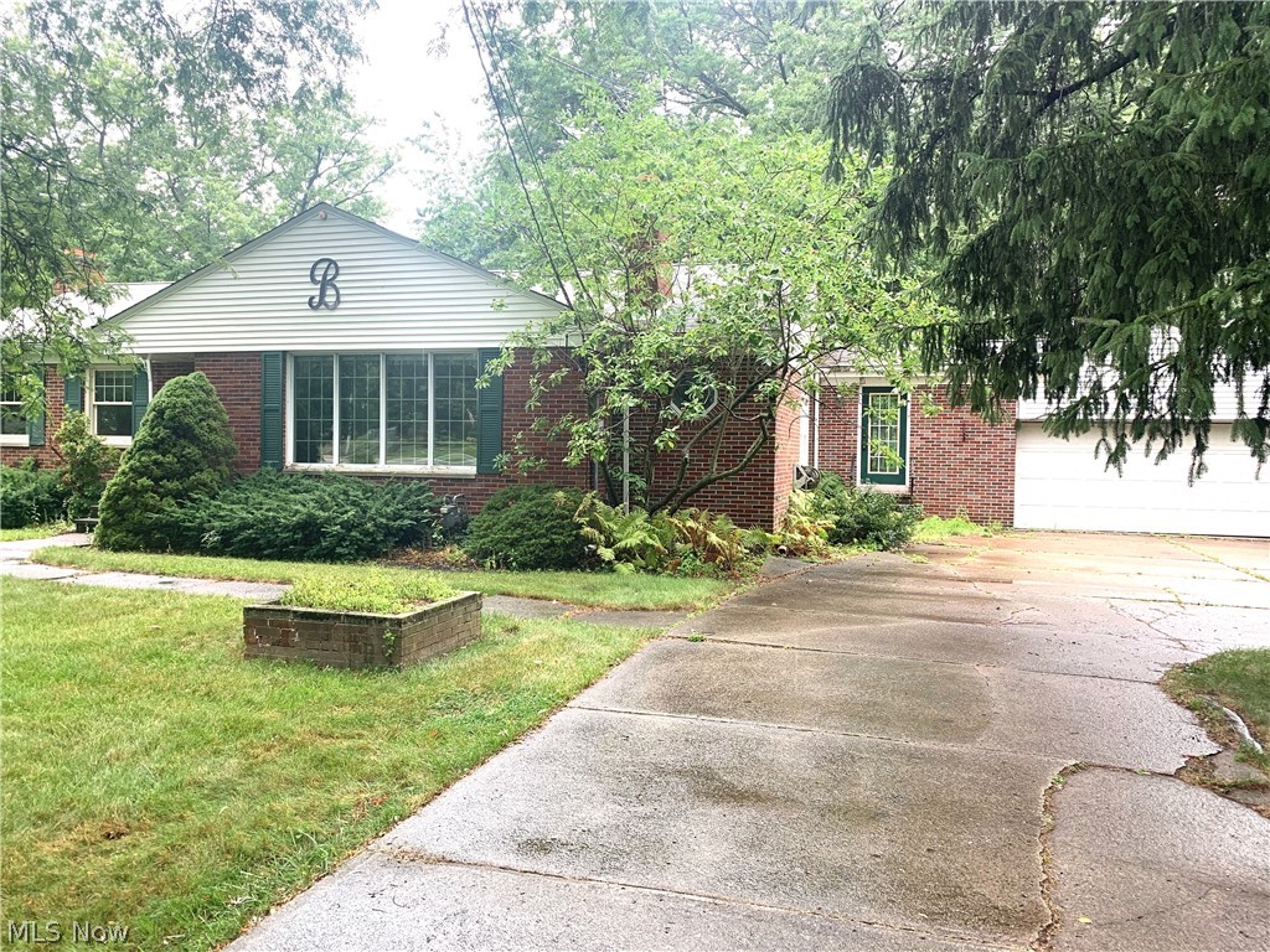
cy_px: 476
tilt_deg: -1.0
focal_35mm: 26
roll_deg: -0.8
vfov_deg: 53.1
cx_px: 635
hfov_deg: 67.3
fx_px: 954
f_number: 1.8
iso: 40
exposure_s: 1/121
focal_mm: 4.25
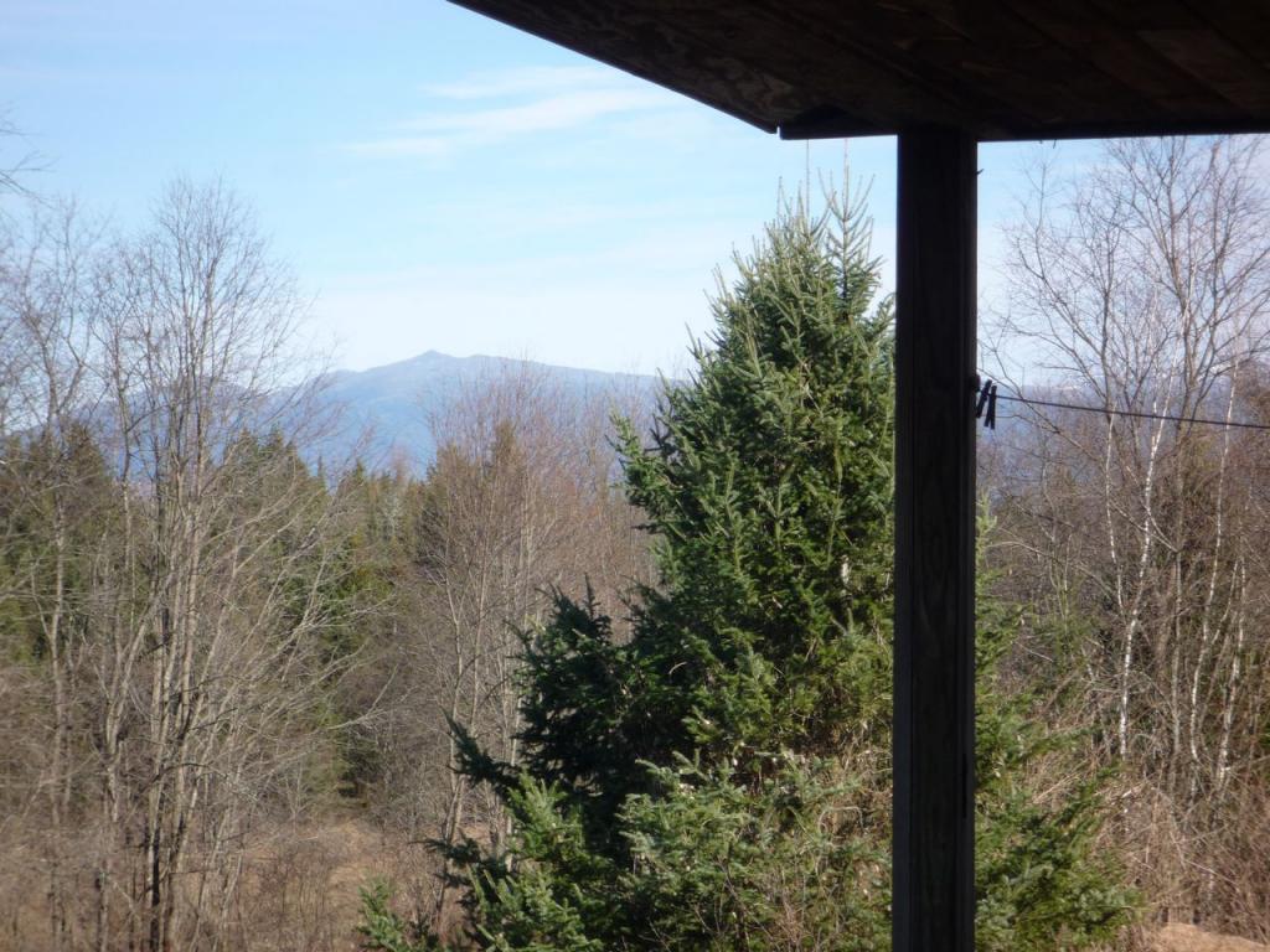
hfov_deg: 19.6
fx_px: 3669
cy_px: 476
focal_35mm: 100
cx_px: 635
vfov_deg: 14.8
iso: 100
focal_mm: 17.6
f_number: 5.6
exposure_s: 1/250
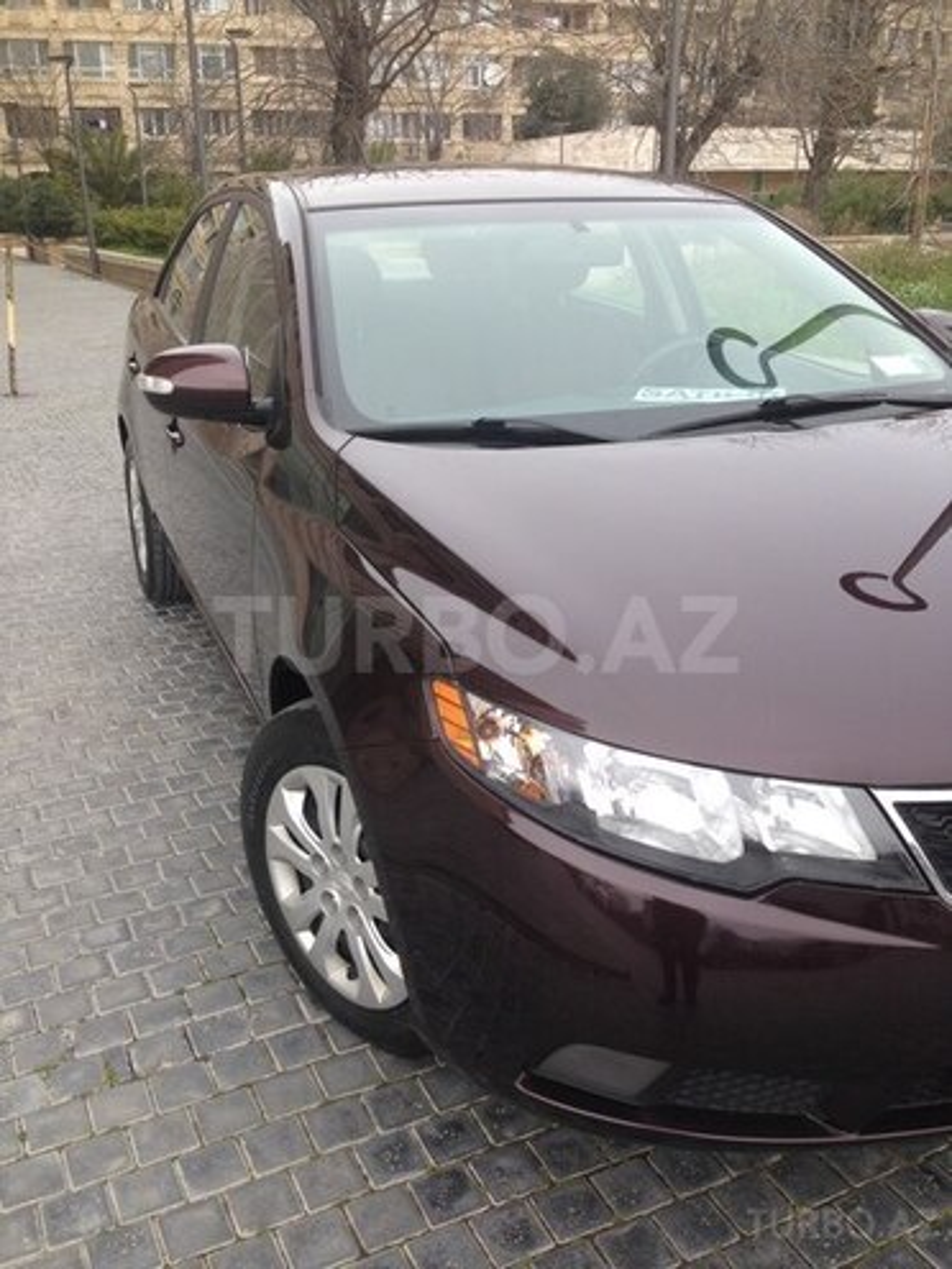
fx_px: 1210
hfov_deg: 42.9
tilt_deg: -23.1
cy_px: 634
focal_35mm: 33
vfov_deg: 55.4
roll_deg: +1.0
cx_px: 476
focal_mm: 4.12
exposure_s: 1/330
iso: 50
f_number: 2.4
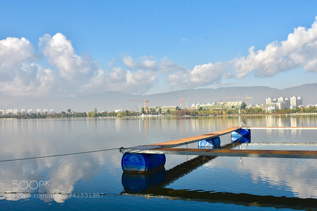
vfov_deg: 36.9
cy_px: 106
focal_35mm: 36
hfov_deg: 53.1
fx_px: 317
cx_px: 158
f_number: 11
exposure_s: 1/100
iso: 100
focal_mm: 24
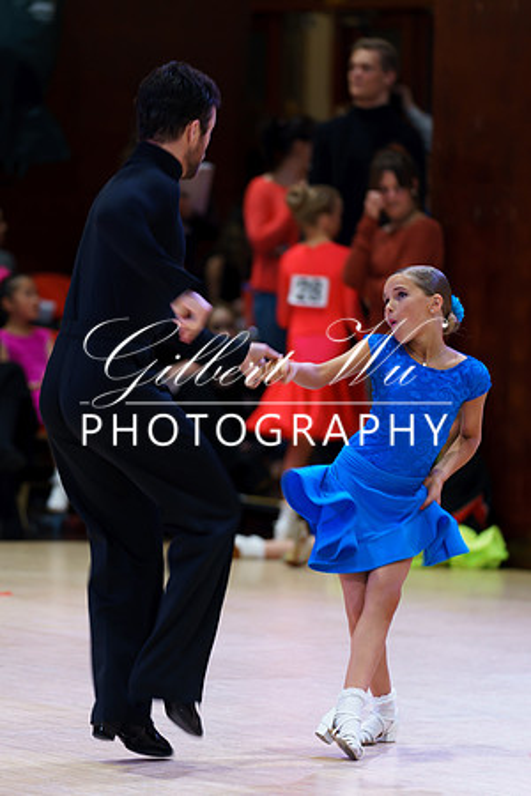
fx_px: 6206
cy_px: 398
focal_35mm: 281
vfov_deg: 7.3
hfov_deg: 4.9
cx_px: 252
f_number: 2.8
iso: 200
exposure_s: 1/60
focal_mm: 187
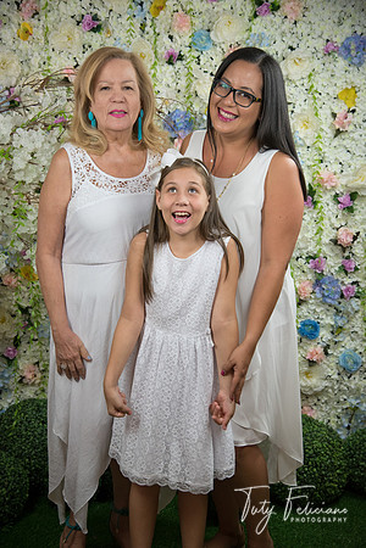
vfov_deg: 34.5
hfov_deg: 23.4
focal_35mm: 58
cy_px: 274
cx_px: 183
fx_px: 884
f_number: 5
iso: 1250
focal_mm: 58
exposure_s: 1/125
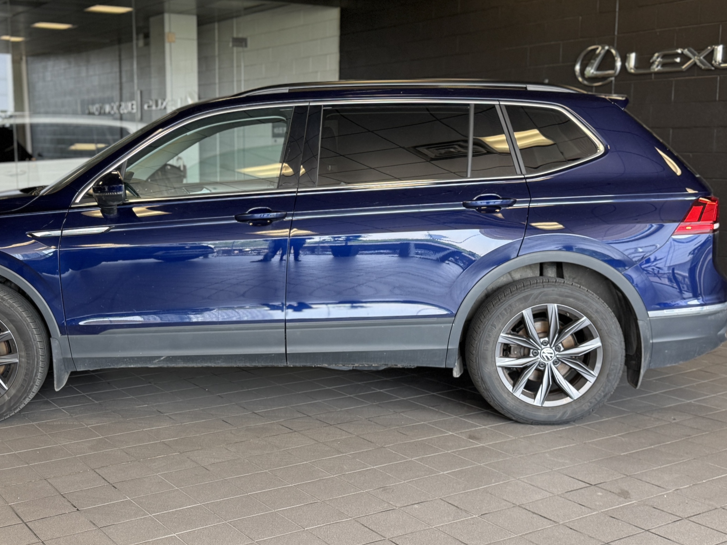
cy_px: 247
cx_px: 282
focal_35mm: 33
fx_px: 693
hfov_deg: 54.8
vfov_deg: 42.9
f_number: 1.78
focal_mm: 6.76
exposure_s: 1/120
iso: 125
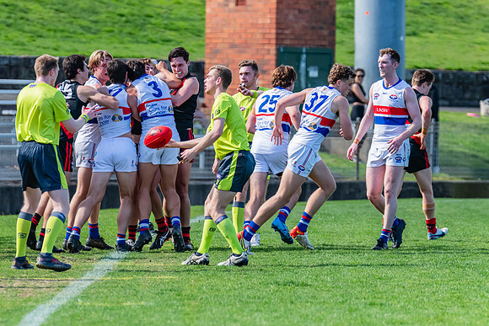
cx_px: 147
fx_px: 6157
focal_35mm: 453
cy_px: 149
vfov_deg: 3.0
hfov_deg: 4.5
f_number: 6.3
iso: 800
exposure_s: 1/1600
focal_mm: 310
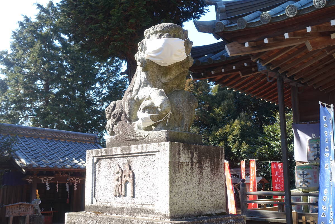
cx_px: 168
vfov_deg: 33.4
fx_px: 372
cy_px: 112
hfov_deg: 48.5
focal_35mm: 40
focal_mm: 14.7
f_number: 3.5
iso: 125
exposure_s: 1/250
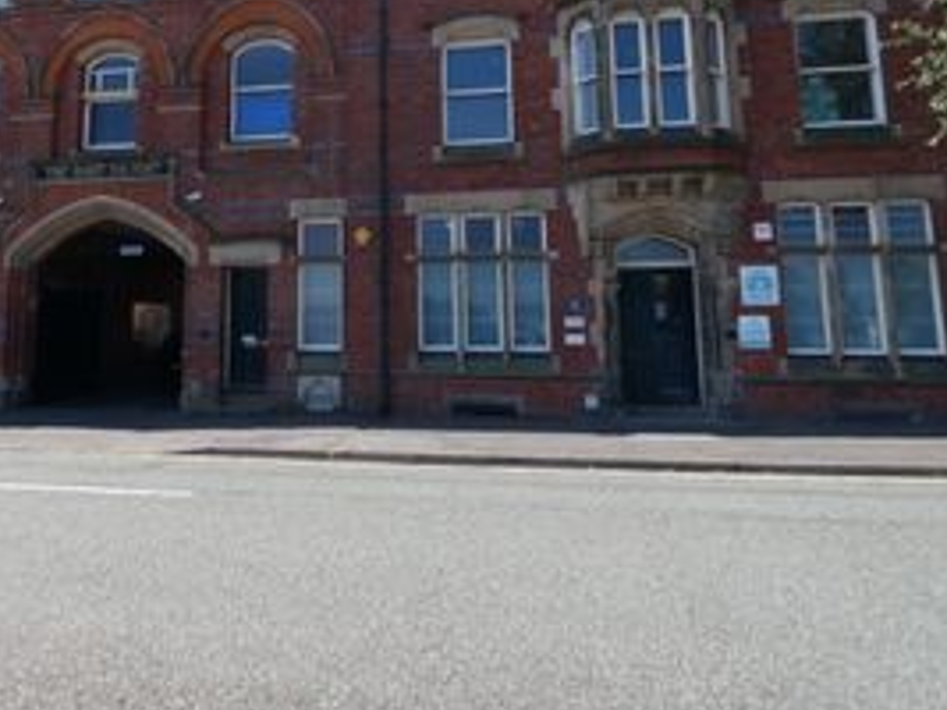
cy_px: 192
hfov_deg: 58.4
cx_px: 305
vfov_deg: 45.4
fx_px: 820
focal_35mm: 30
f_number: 2.8
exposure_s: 1/800
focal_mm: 3.6
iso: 80
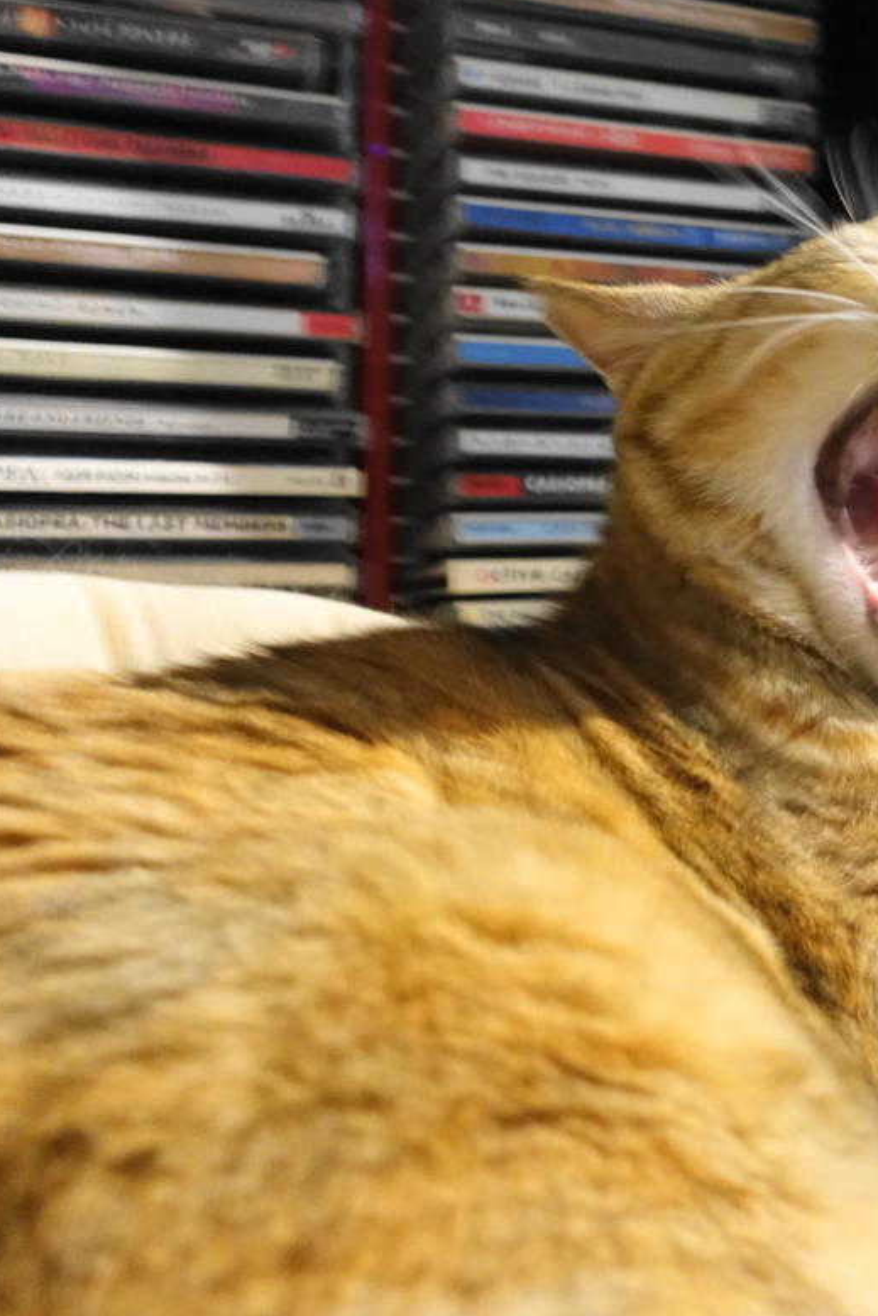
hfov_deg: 33.7
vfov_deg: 51.9
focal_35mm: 37
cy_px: 655
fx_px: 1353
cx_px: 815
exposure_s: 1/6
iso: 1600
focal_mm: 8.8
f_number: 1.8
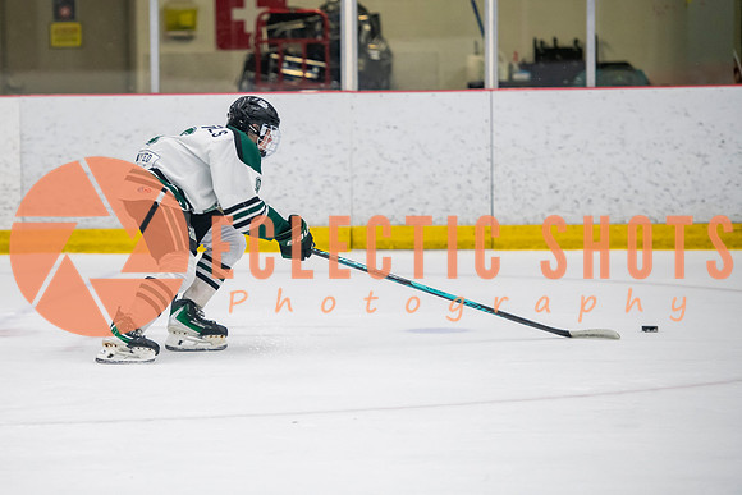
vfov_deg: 6.7
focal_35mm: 206
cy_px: 213
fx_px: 4244
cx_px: 249
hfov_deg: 10.0
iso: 2000
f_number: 3.2
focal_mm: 155
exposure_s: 1/640
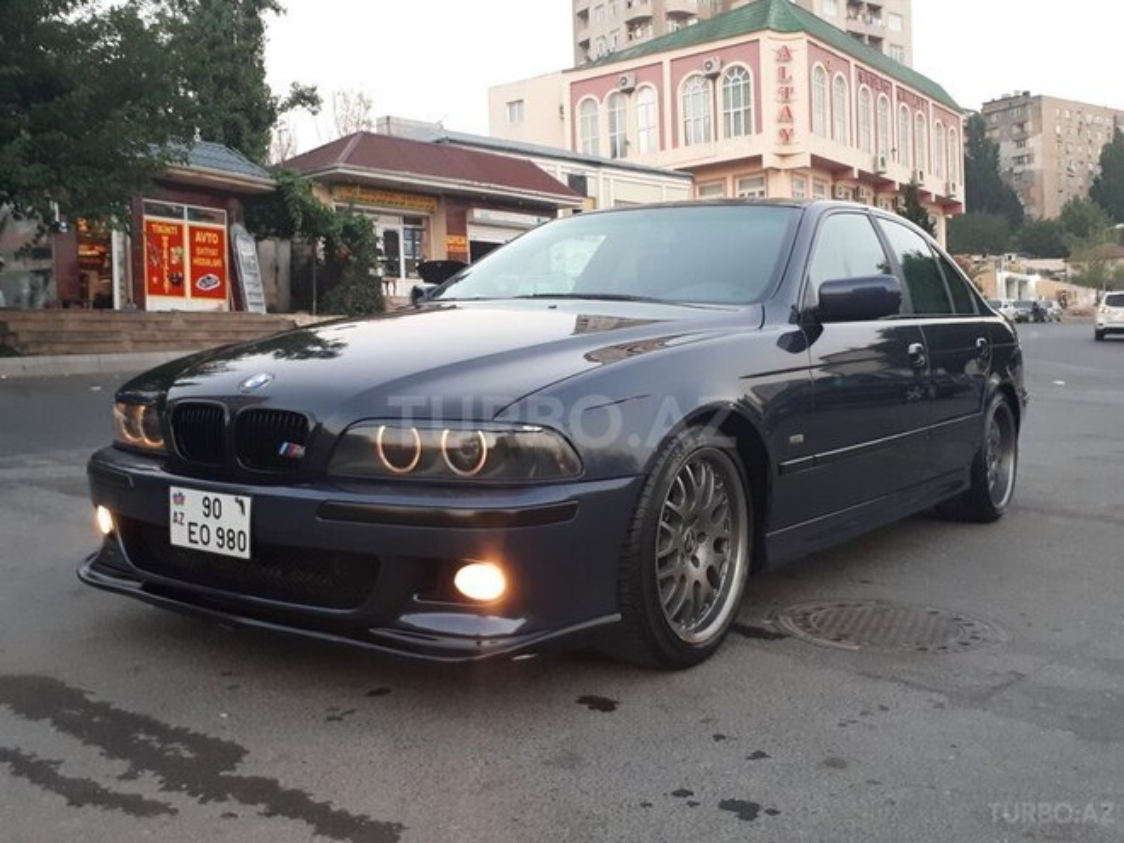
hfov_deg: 65.3
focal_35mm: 27
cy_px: 422
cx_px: 562
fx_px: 877
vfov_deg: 51.4
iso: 200
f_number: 1.9
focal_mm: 3.6
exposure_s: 1/25
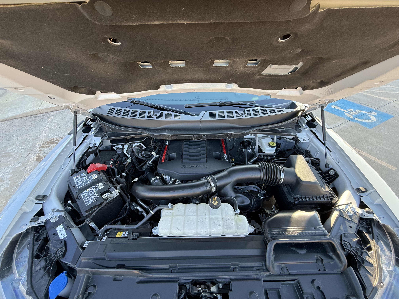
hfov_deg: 102.1
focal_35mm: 14
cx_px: 200
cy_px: 150
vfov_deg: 85.7
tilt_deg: -38.8
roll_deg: +1.9
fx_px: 161
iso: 100
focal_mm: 2.22
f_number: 2.2
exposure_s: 1/99
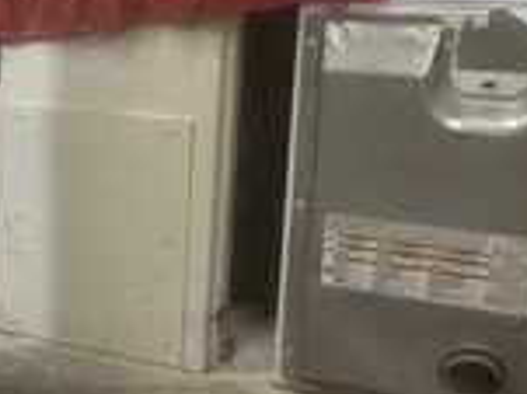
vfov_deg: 21.3
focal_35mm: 69
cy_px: 164
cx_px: -126
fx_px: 1050
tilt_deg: -18.5
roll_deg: +5.2
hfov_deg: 25.0
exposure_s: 1/60
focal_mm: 5.1
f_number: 1.6
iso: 100
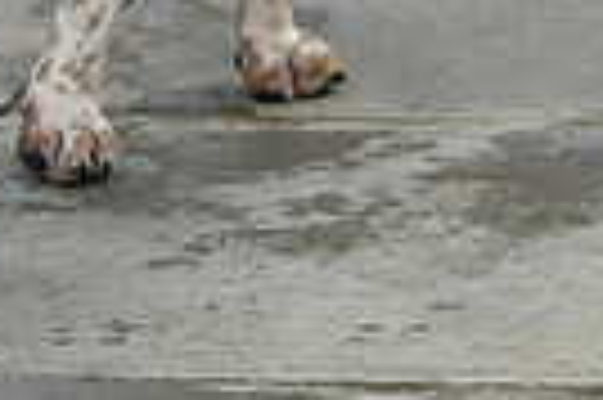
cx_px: 1094
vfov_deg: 2.3
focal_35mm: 585
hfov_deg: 3.5
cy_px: -366
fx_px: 9787
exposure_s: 1/1000
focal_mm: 135
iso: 360
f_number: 4.5
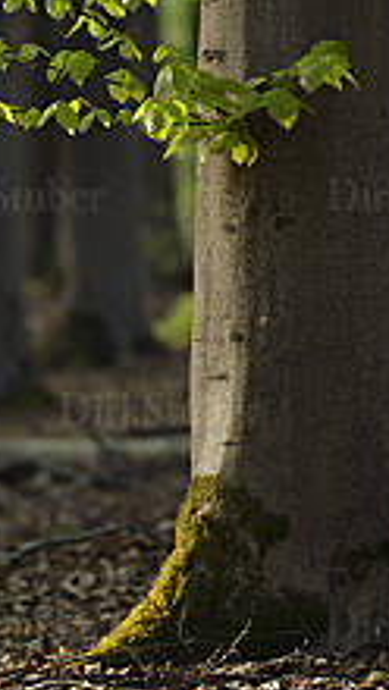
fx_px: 10674
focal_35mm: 583
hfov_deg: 2.1
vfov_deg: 3.7
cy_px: -198
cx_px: 133
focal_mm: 180
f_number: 4
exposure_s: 1/80
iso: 500
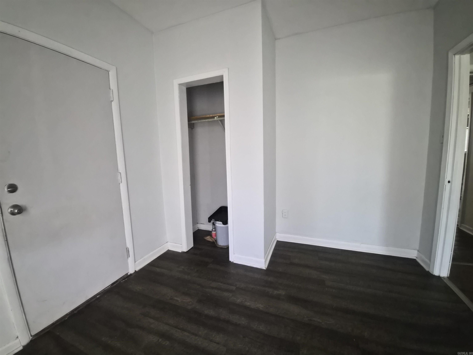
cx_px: 236
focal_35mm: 13
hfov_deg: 106.2
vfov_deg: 89.9
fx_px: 178
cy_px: 178
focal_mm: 1.7
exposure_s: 1/60
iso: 640
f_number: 2.2
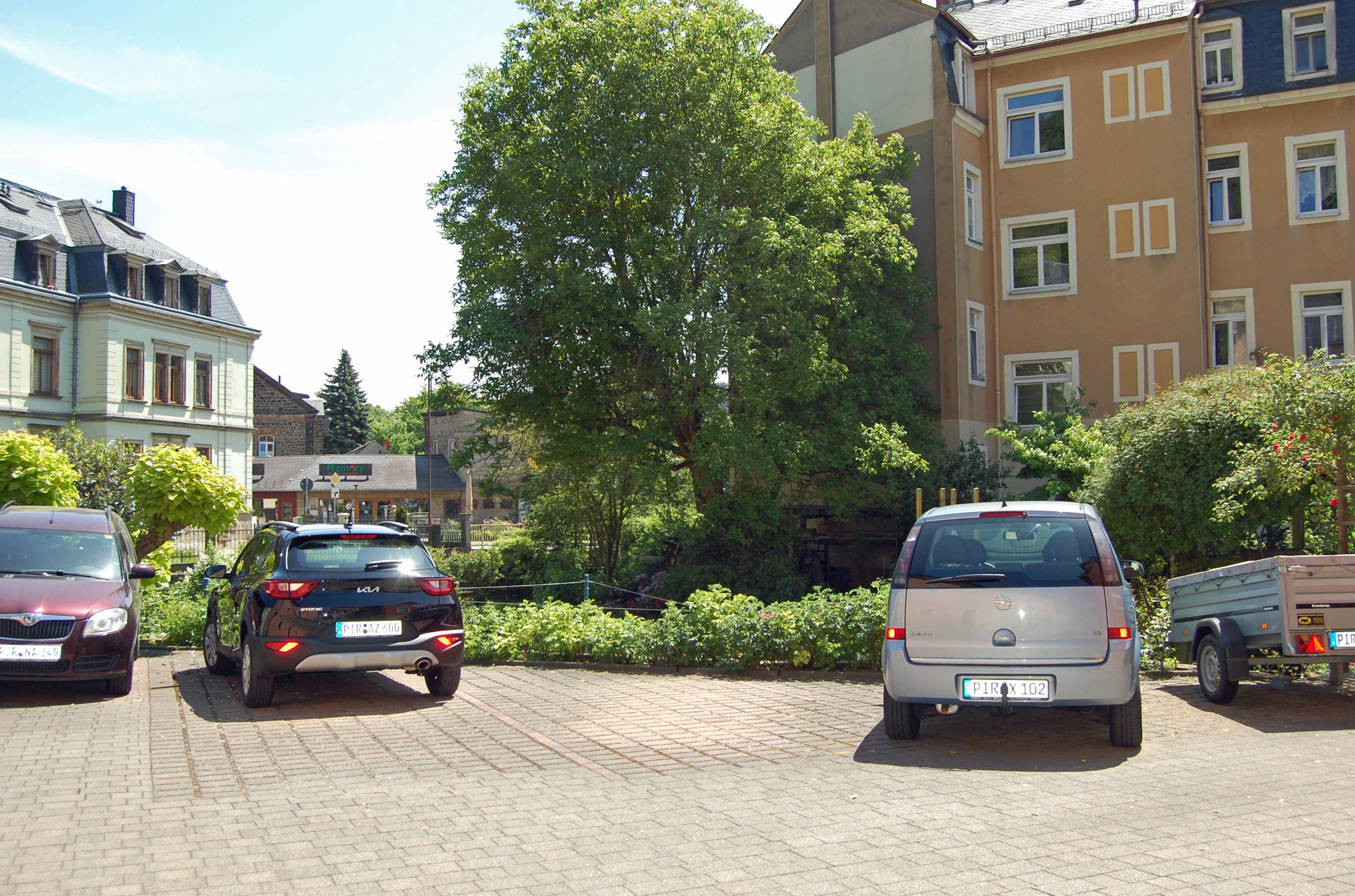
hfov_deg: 57.4
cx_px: 678
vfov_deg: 39.8
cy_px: 448
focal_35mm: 33
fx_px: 1239
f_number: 5.6
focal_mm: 22
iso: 320
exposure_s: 1/500
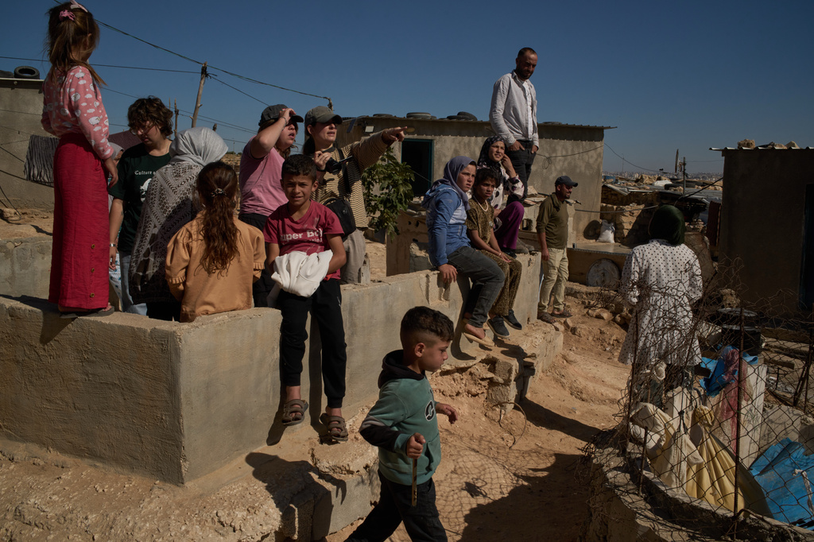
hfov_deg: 54.4
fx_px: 791
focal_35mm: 35
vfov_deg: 37.8
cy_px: 271
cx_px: 407
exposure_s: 1/1000
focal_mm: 35
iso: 500
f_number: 16
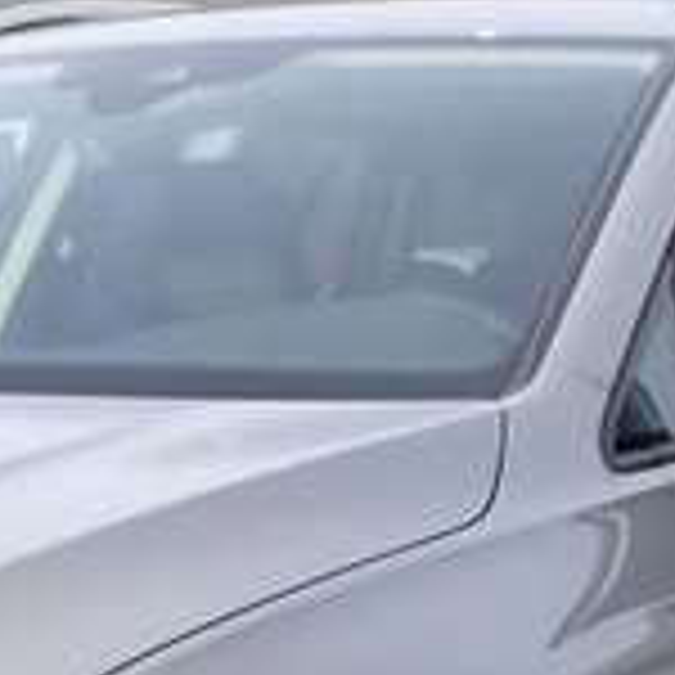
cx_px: -9
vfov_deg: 11.4
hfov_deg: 11.4
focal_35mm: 151
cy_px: 770
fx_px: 3331
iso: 100
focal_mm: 5.79
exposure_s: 1/400
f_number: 3.2
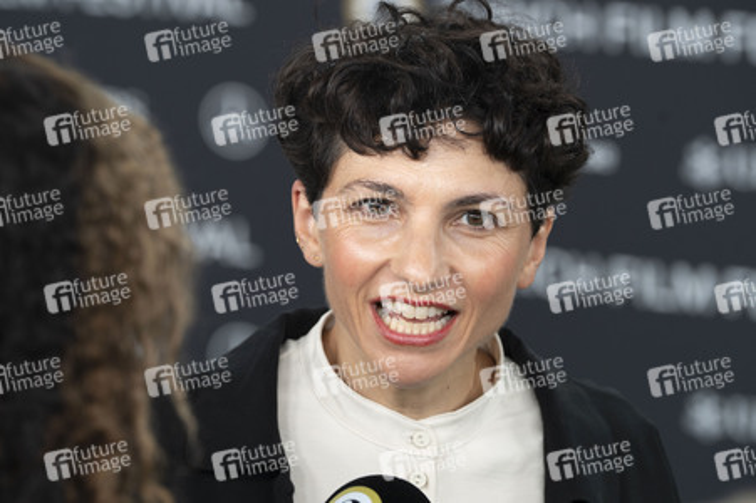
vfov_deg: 6.9
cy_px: 252
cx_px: 378
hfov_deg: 10.3
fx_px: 4197
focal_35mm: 200
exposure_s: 1/400
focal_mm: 200
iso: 1600
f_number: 6.3
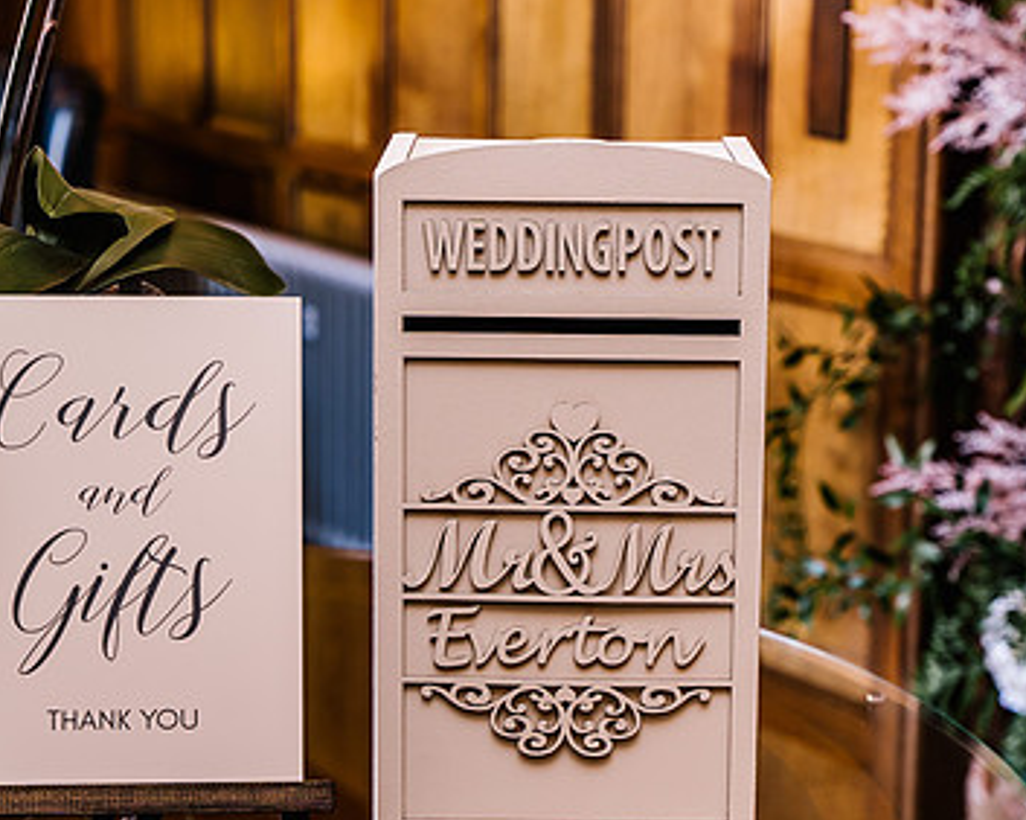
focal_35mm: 91
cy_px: 414
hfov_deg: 21.0
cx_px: 535
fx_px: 2762
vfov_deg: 16.9
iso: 800
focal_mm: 59
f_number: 4
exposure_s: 1/100
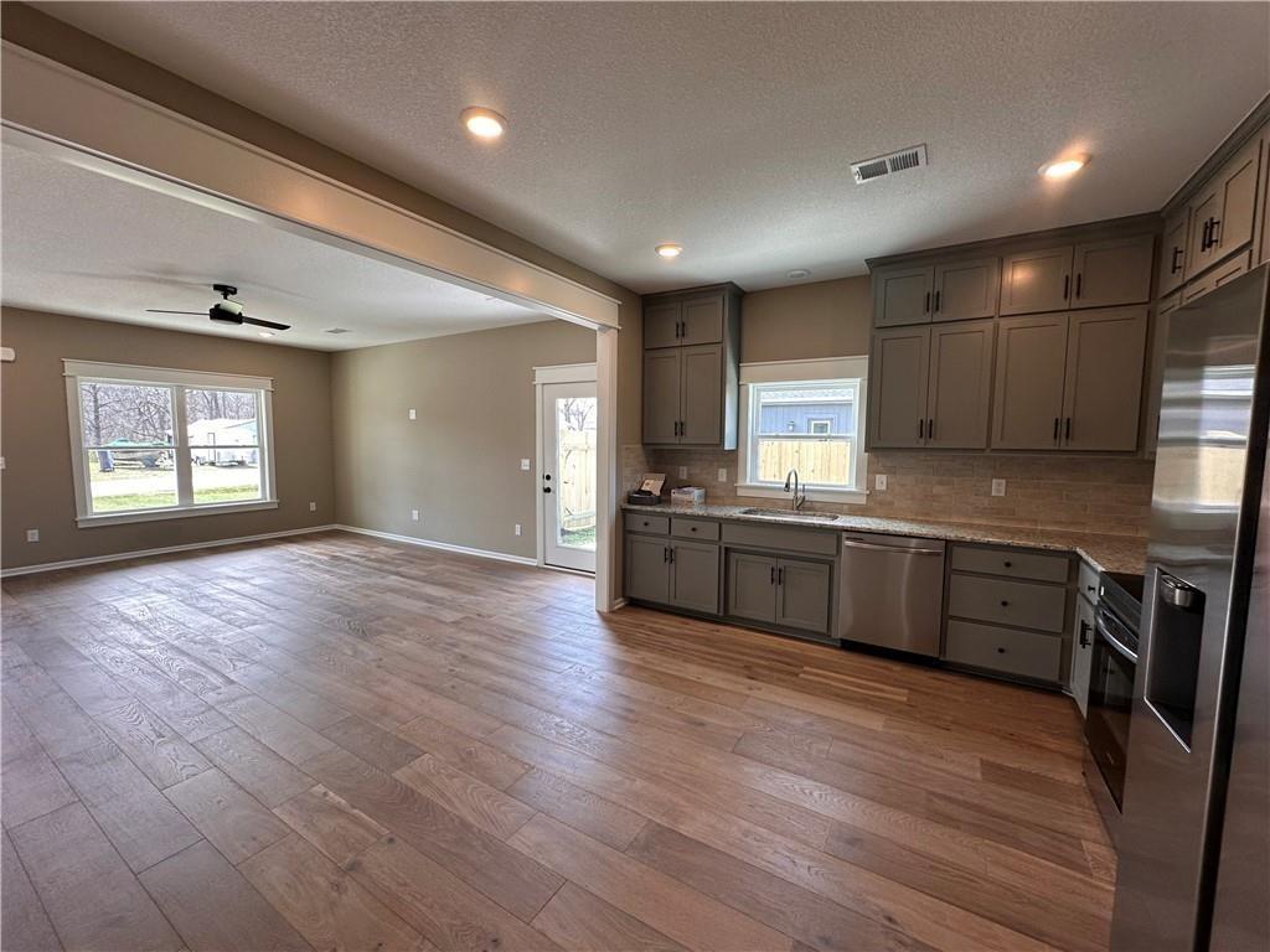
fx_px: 514
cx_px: 635
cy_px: 476
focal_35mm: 14
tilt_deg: -4.8
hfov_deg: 102.1
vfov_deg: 85.7
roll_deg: -0.8
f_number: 2.2
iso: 100
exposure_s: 1/120
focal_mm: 2.22
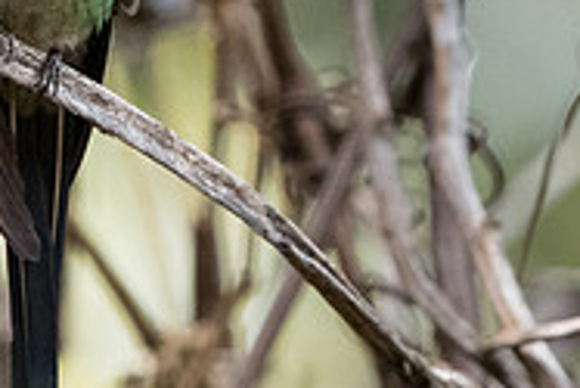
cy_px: 102
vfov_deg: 0.5
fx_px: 46870
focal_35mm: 2907
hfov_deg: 0.7
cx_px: -60
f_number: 8
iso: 8000
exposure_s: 1/2500
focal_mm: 600
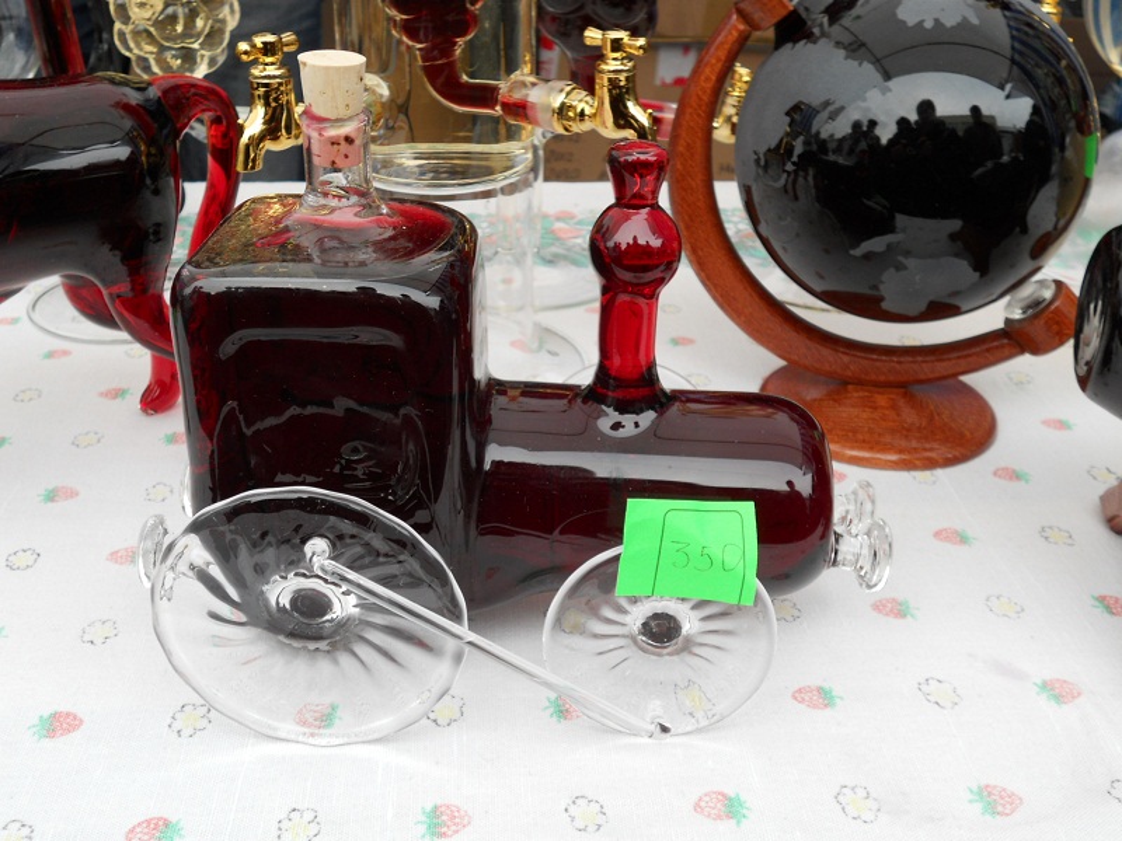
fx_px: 1232
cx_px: 561
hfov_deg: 49.0
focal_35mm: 38
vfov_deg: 37.7
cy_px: 420
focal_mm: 6.9
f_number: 3.9
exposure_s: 1/30
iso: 80
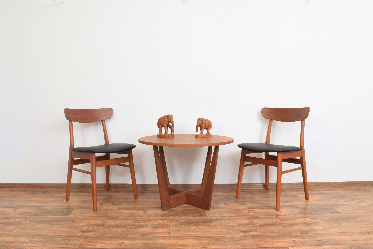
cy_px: 124
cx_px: 186
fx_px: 311
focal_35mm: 30
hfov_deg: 61.9
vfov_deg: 43.6
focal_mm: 20
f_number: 22
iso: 100
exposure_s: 4
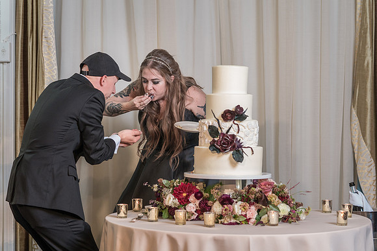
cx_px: 188
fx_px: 932
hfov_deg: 22.9
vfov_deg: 15.4
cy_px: 126
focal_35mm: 89
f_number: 4
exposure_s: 1/200
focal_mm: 86
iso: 2000
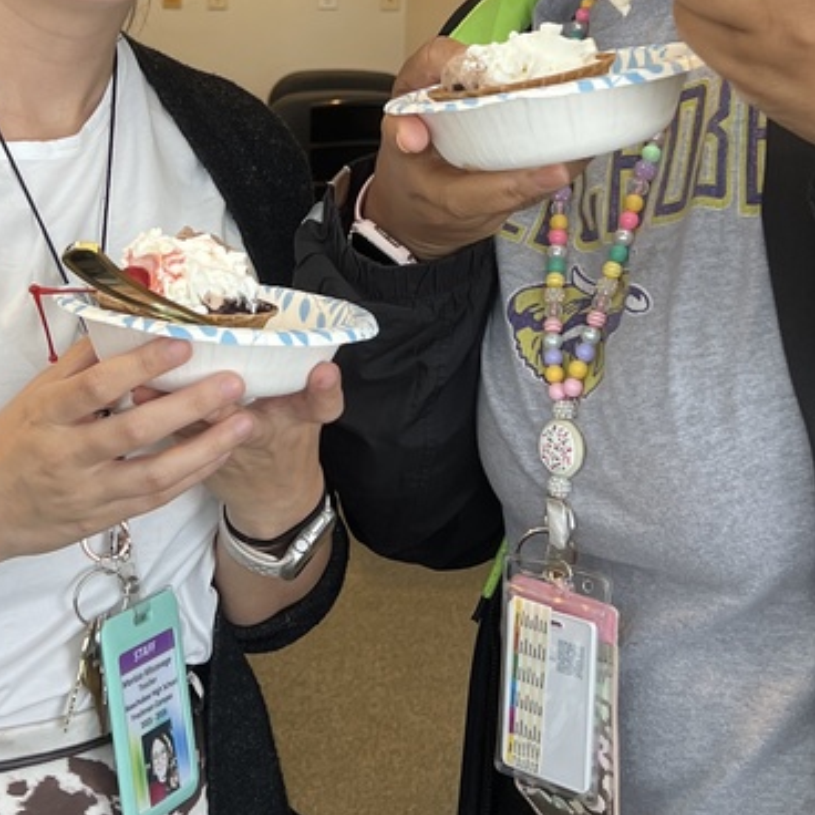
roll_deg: +0.1
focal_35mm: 64
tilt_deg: -7.3
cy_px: 186
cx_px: 323
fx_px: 1705
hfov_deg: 26.8
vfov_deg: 26.5
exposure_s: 1/121
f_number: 1.5
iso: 100
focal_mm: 5.7
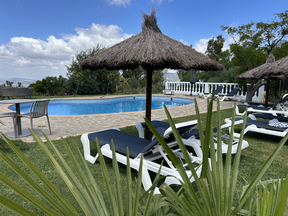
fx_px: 216
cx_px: 144
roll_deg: -1.1
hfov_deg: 67.3
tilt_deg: -9.2
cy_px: 108
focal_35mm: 26
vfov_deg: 53.1
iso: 50
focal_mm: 5.7
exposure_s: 1/2632
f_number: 1.5
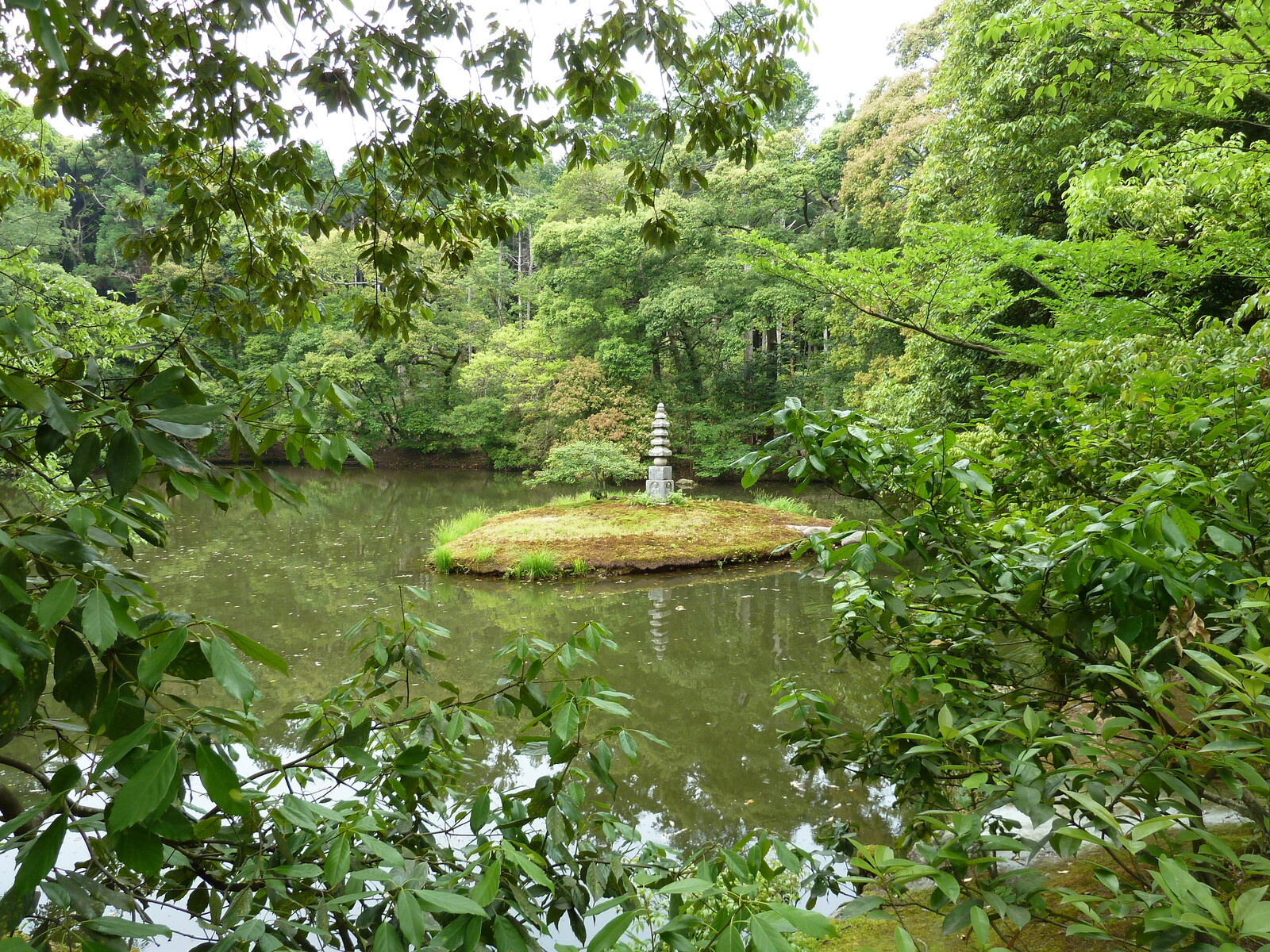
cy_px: 476
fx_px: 917
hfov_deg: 69.4
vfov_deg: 54.9
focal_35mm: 25
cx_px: 635
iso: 80
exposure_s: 1/60
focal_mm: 4.1
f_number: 3.3
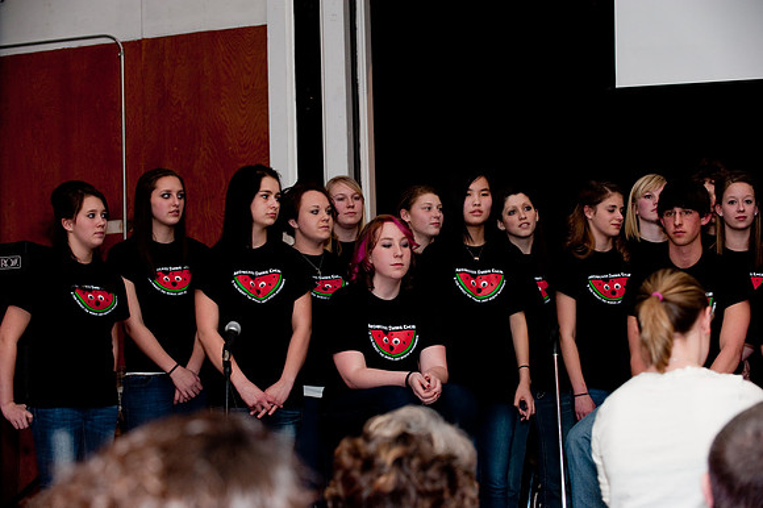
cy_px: 254
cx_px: 382
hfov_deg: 21.5
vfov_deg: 14.4
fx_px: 2012
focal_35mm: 95
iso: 560
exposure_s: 1/125
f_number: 5.6
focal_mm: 95
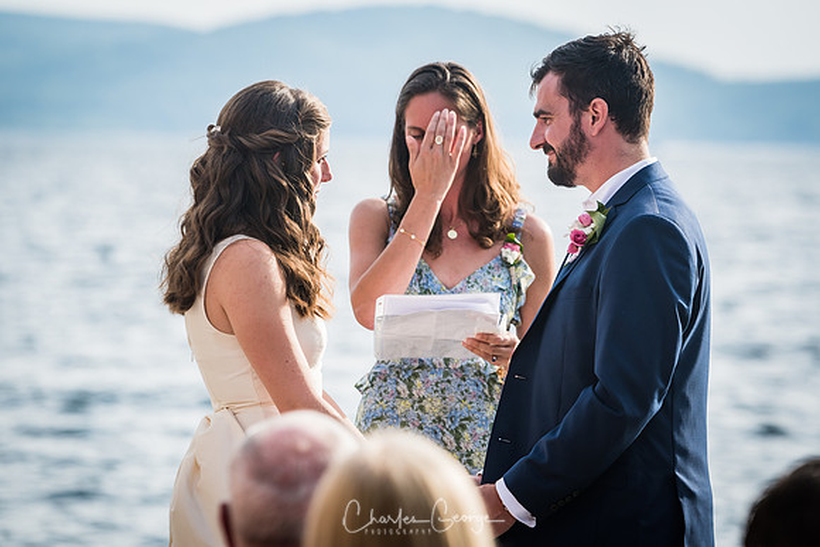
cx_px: 410
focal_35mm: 240
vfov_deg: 5.7
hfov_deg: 8.6
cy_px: 274
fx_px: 5468
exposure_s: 1/800
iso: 200
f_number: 4
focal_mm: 160
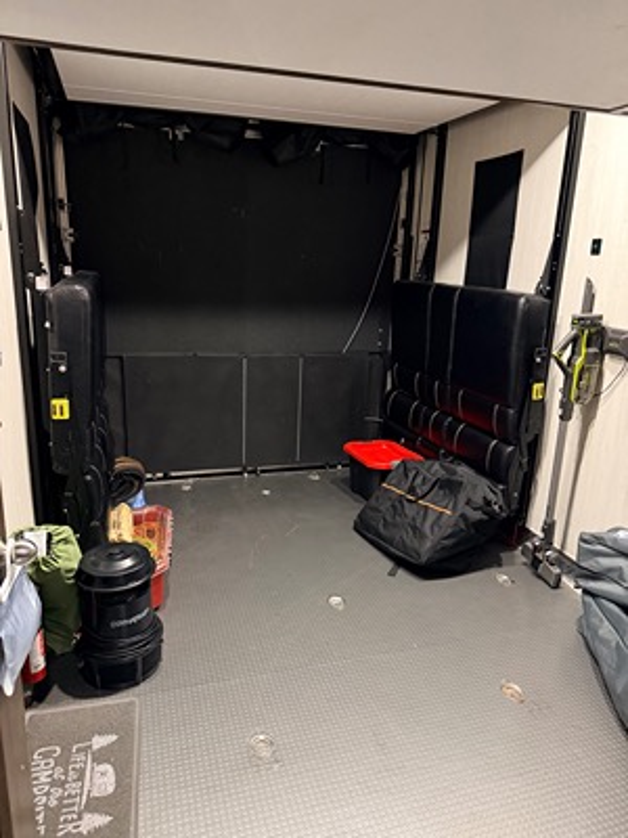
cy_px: 419
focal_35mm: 24
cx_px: 314
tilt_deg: -15.3
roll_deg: -2.2
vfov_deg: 71.6
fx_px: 581
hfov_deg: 56.8
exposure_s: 1/30
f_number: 1.78
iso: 1250
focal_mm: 6.76
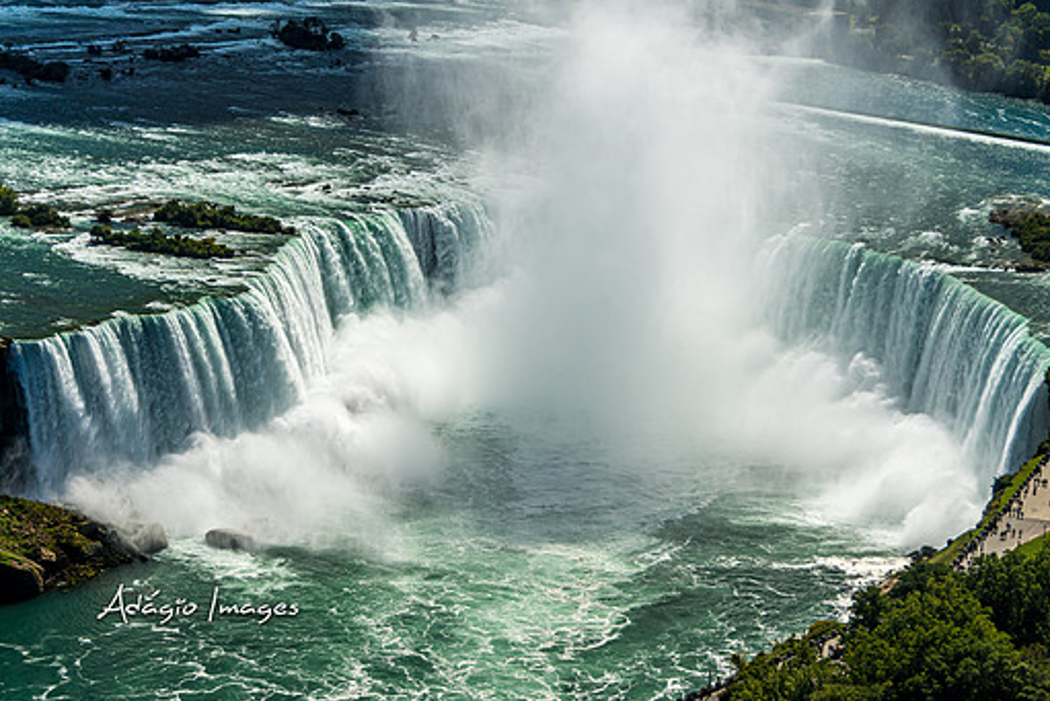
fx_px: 2334
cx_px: 561
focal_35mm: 80
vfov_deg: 17.1
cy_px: 353
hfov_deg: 25.3
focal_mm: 47
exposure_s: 1/1000
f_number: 5.6
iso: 100
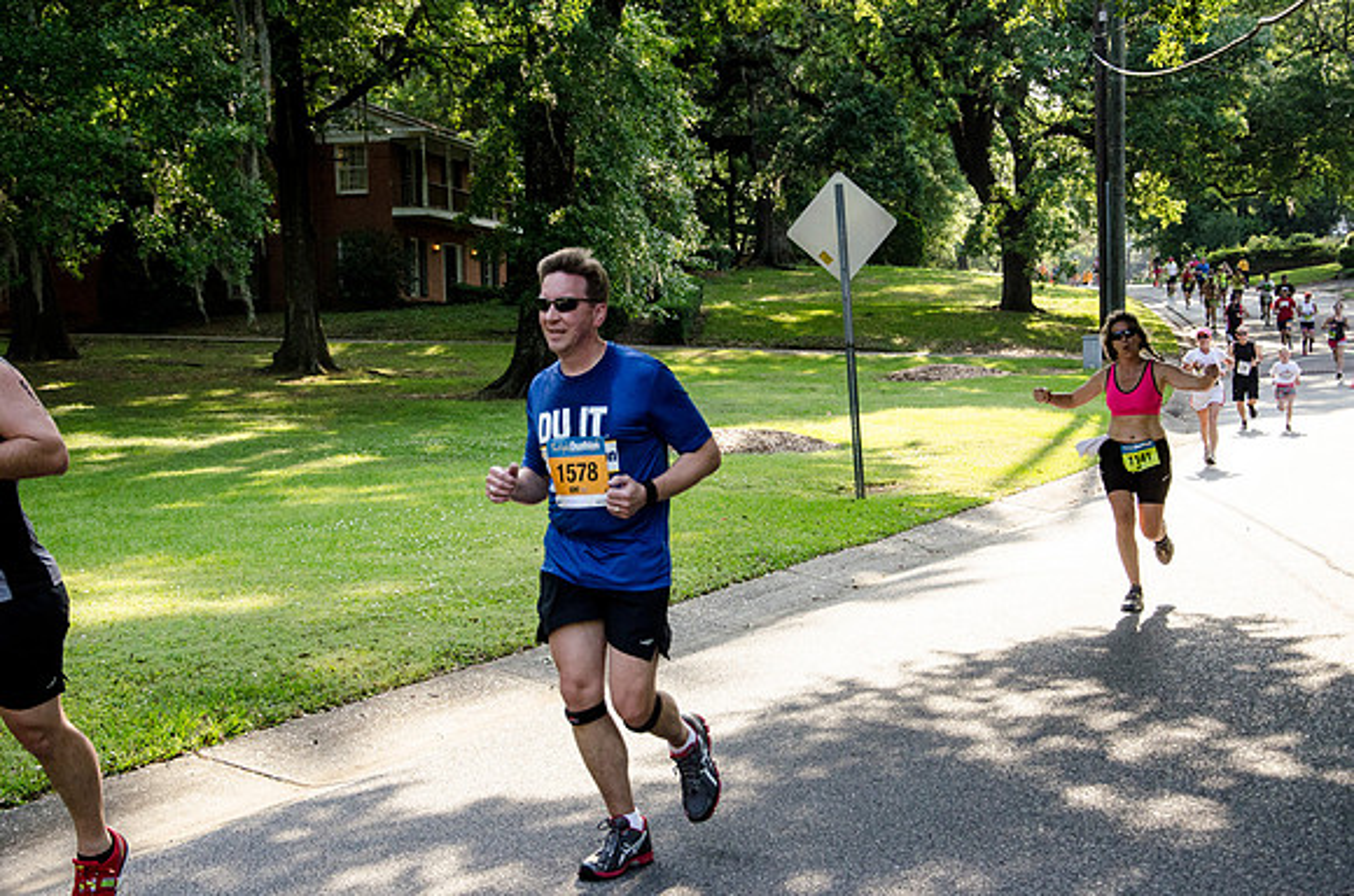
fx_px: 2252
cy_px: 448
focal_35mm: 60
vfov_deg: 22.5
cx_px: 677
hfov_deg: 33.5
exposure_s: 1/1600
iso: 800
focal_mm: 40
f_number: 5
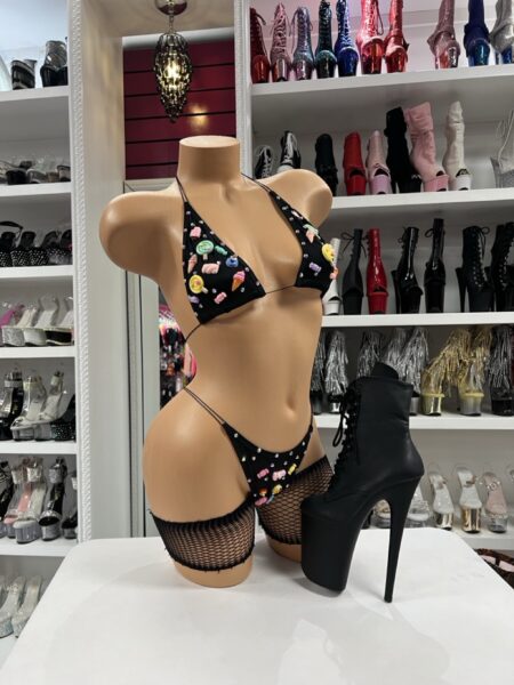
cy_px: 342
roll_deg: +1.7
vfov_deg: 67.3
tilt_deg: -0.3
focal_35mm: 26
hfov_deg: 53.1
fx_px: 515
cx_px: 257
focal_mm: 5.7
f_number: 1.5
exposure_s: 1/60
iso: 125
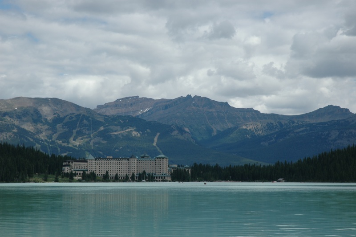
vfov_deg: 14.7
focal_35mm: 93
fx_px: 919
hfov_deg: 21.9
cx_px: 178
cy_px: 118
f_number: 10
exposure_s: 1/400
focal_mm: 62
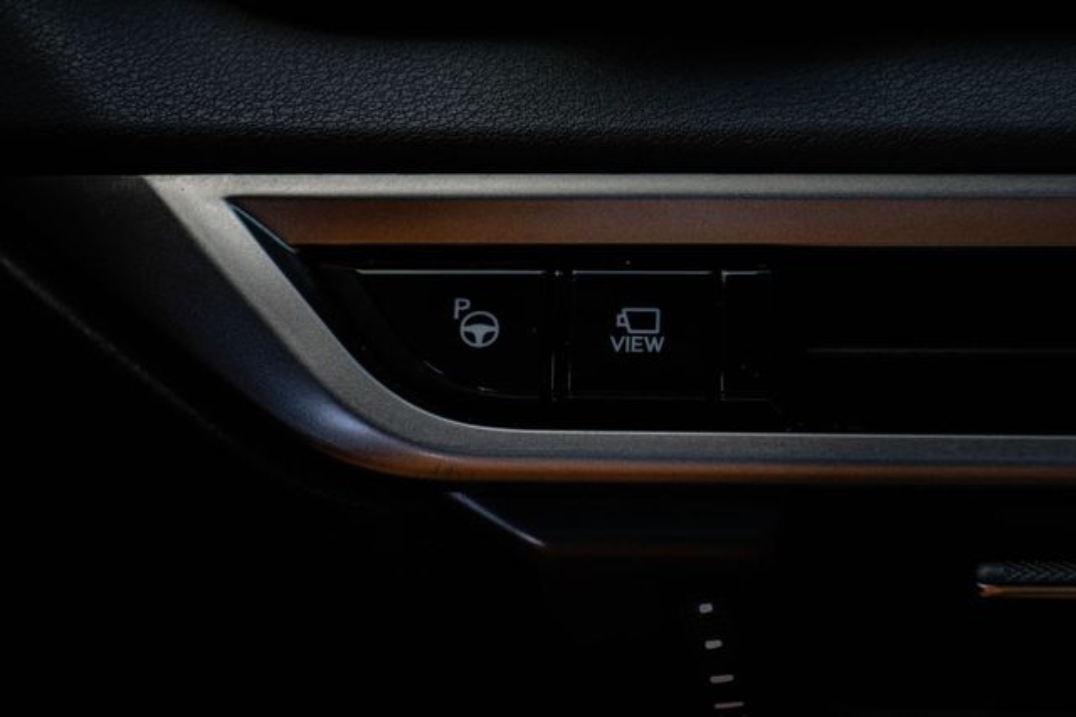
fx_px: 3137
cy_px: 358
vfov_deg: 13.0
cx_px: 538
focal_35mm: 105
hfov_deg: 19.5
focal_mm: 70
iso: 500
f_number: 5
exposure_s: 1/200
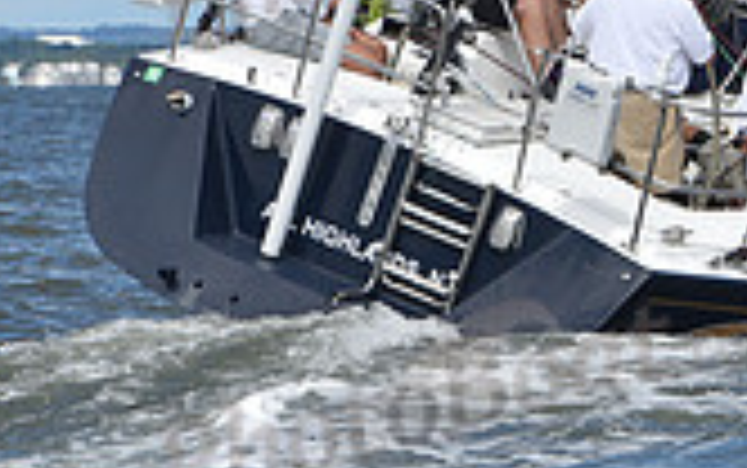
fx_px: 14484
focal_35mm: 711
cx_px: 1026
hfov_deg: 2.9
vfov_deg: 1.9
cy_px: 97
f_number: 9
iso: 250
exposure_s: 1/1000
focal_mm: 200
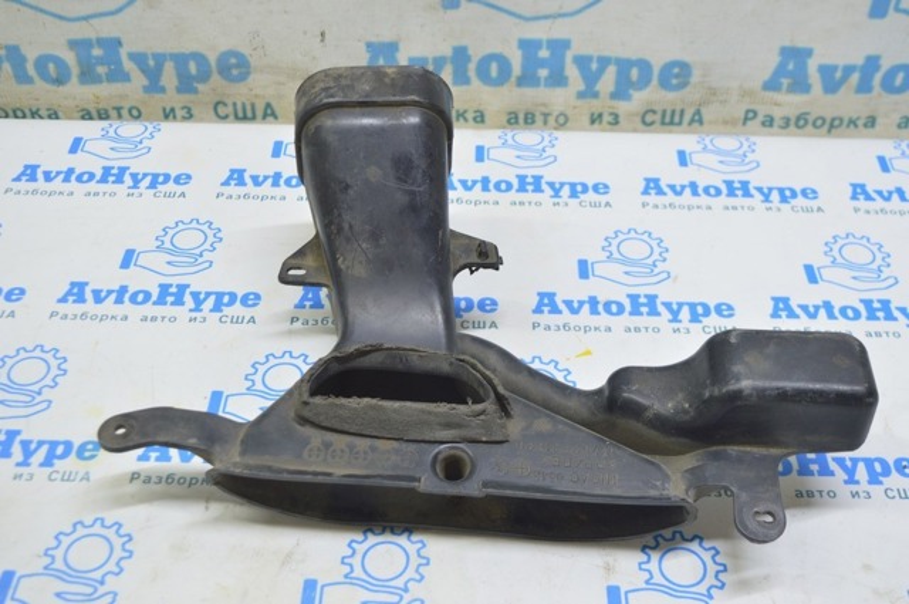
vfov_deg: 30.8
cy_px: 302
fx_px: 1097
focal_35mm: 44
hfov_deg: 45.0
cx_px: 454
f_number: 5.6
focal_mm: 29
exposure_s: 1/20
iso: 400
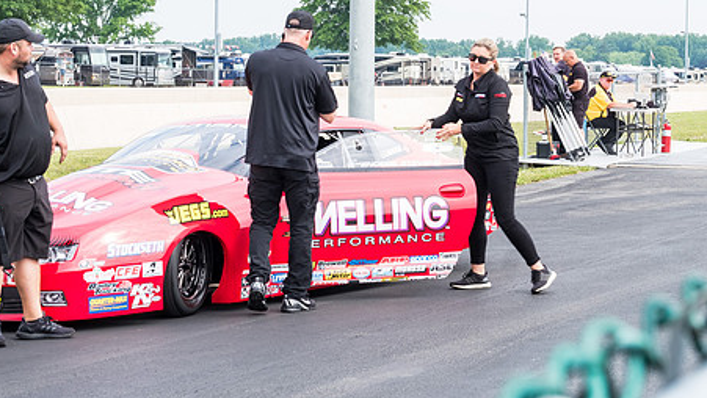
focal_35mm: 105
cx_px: 434
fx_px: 1969
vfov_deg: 11.5
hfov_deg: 20.3
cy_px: 103
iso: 400
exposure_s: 1/125
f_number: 9
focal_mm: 52
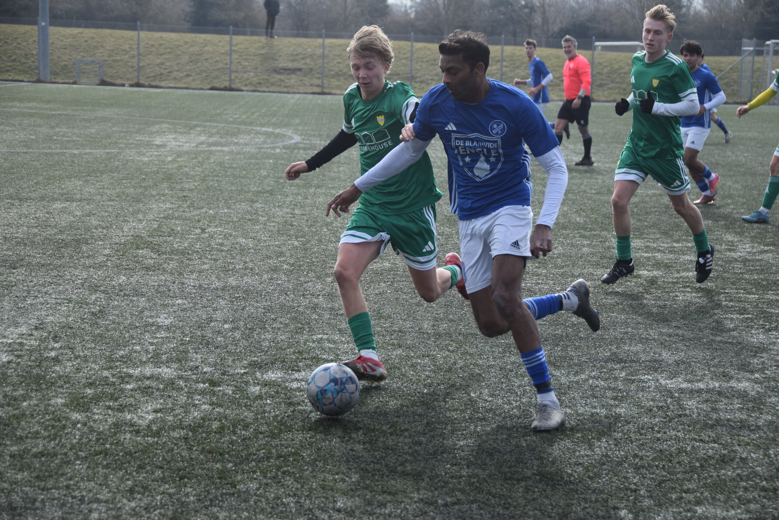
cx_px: 390
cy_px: 260
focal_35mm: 98
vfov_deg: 14.1
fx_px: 2111
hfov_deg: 20.9
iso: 400
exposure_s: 1/1250
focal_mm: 65
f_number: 5.6
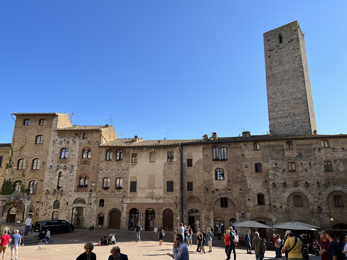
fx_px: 261
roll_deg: -0.2
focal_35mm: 26
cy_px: 130
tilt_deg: +14.8
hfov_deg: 67.3
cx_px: 174
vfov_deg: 53.1
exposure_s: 1/3571
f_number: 1.5
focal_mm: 5.7
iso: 50
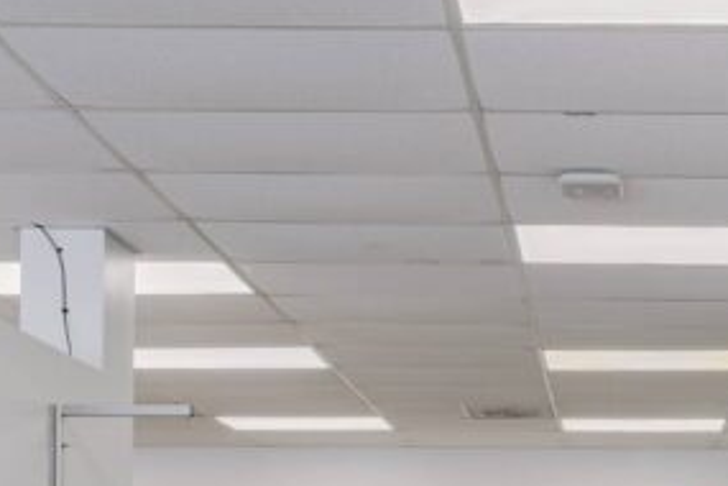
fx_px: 1415
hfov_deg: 27.9
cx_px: 644
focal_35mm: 70
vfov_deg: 18.1
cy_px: 642
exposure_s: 1/125
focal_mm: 26
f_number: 9
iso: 800
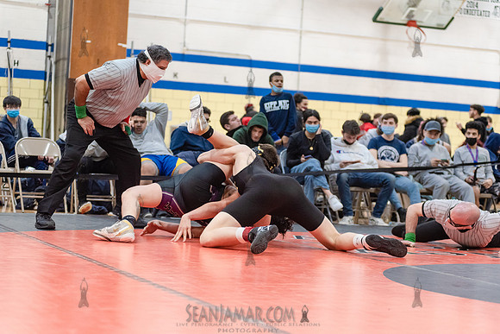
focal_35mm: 80
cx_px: 250
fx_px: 1111
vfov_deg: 17.1
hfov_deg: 25.4
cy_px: 167
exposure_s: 1/320
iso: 4000
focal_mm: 80
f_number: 3.5
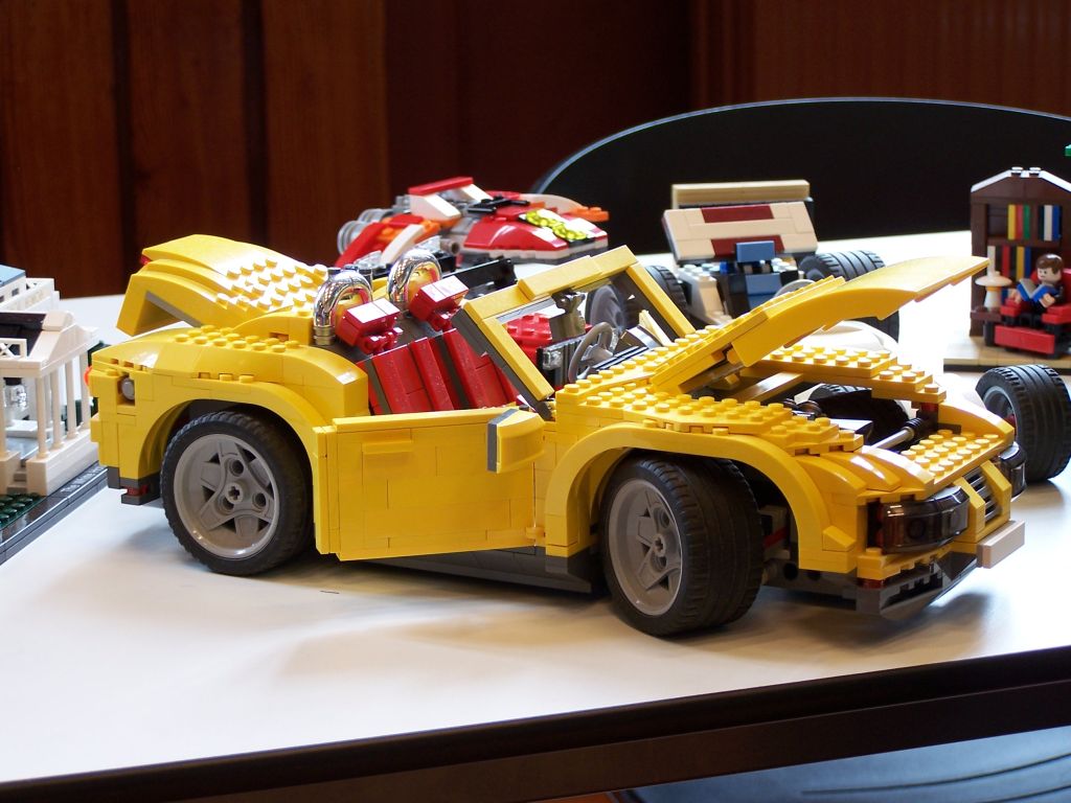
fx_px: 2908
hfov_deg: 20.9
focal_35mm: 94
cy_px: 402
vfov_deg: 15.7
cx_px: 536
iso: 80
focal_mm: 15.6
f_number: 3.2
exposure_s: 1/20
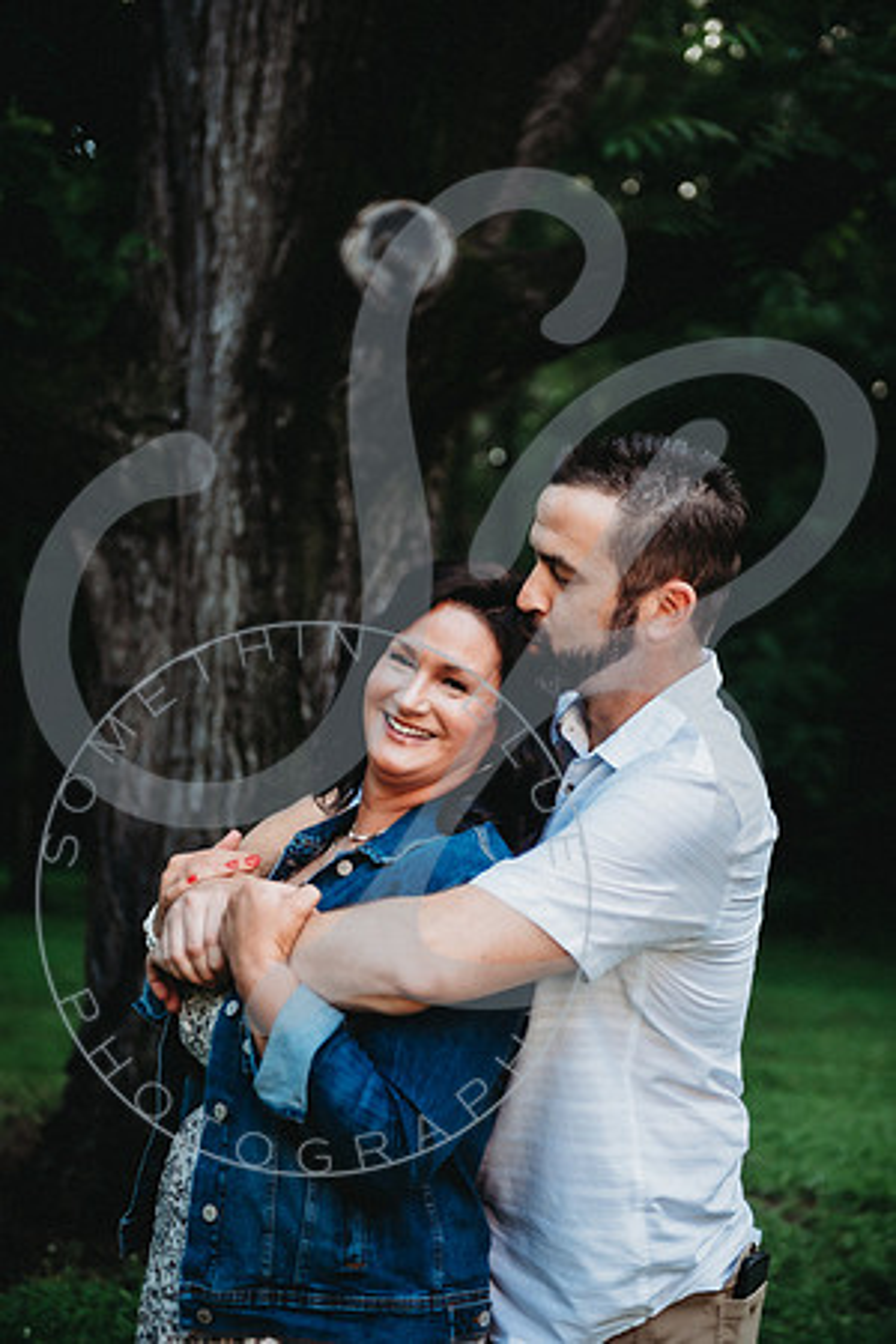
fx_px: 2165
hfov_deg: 23.4
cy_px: 672
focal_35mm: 58
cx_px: 448
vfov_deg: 34.5
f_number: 2.8
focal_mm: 58
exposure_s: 1/160
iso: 200
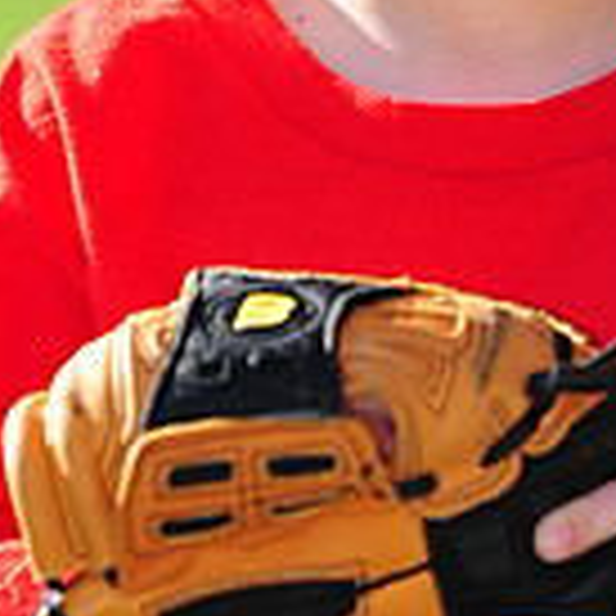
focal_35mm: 558
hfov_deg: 3.1
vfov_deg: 3.1
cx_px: 612
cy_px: -193
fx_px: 11234
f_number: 4.5
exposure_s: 1/640
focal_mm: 155
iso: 200
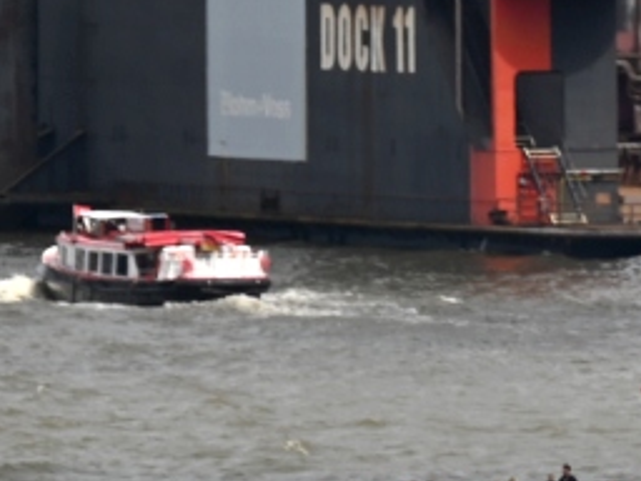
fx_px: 22128
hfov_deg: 1.7
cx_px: 1077
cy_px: 803
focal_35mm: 1195
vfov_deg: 1.2
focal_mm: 310
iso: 100
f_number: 6.3
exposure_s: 1/500
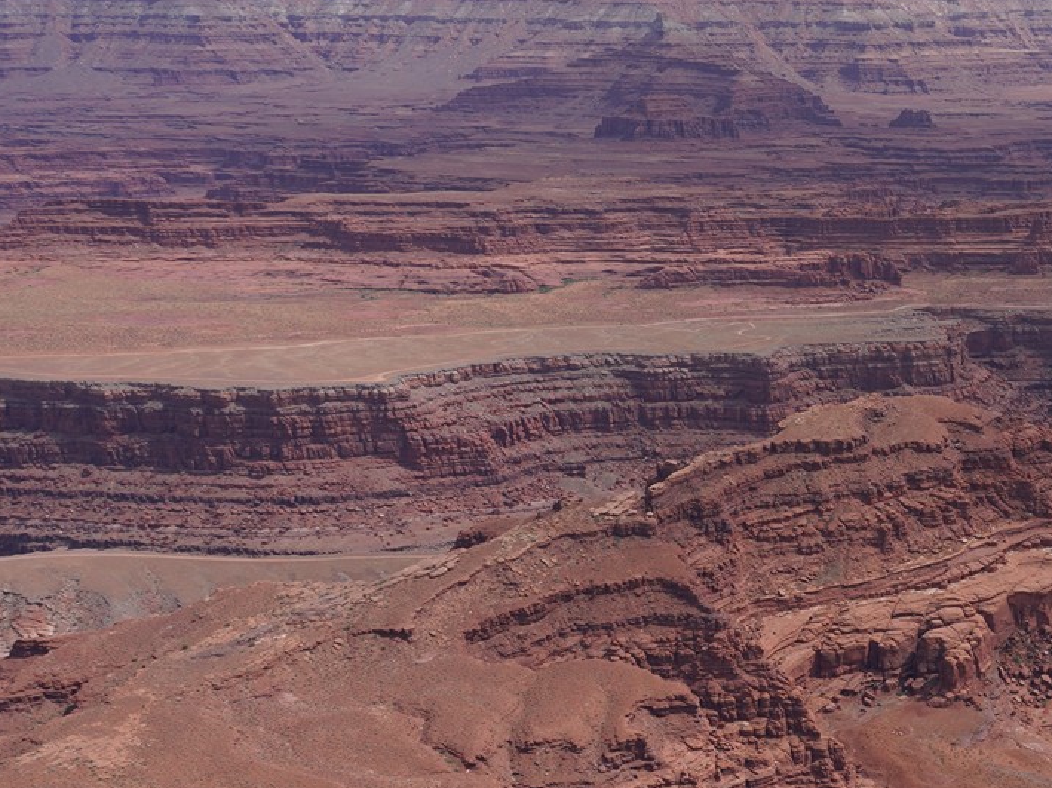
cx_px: 1421
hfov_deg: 22.5
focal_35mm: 76
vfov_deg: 19.3
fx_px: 2309
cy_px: 574
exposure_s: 1/100
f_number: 14
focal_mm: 28
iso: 100
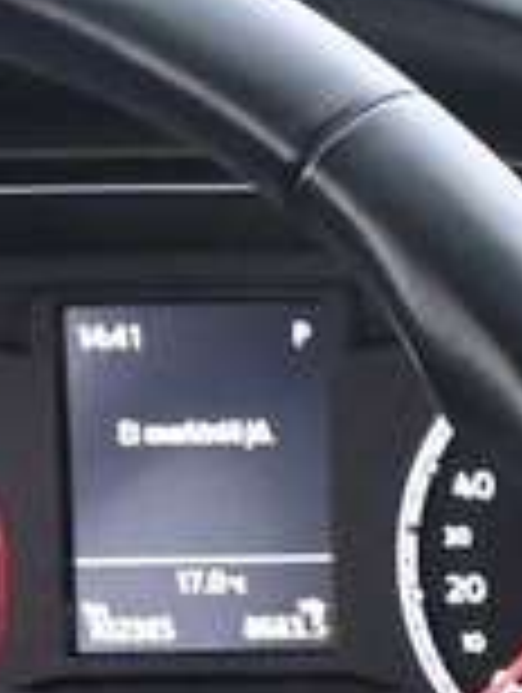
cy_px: 1296
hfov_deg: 5.6
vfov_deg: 7.9
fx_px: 4852
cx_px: 1840
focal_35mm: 242
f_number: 3.5
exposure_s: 1/25
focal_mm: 16
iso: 3200
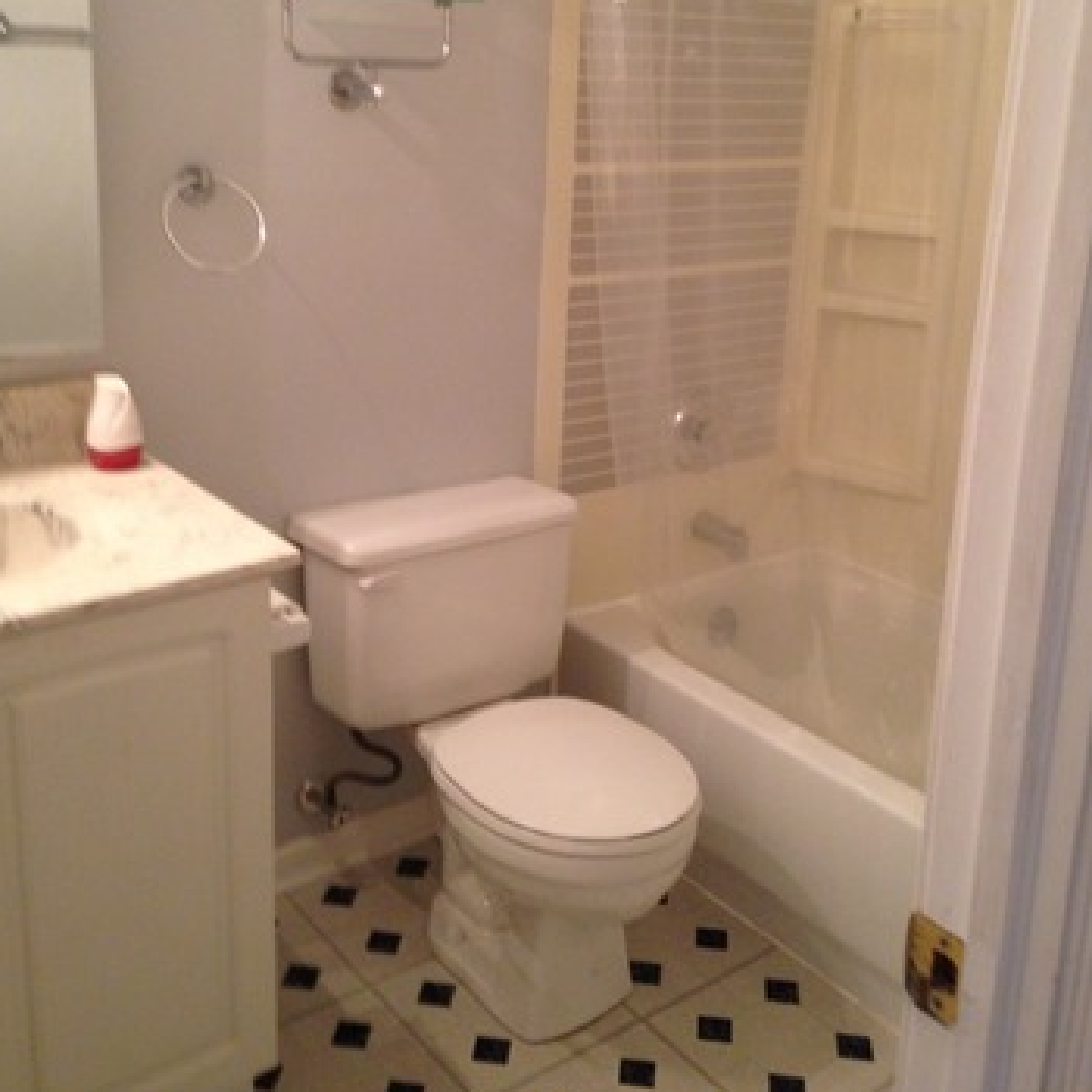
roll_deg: -3.3
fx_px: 1428
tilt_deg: -16.8
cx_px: 546
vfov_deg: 41.4
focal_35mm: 40
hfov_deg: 41.9
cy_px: 387
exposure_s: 1/20
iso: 200
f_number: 2.4
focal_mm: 4.12
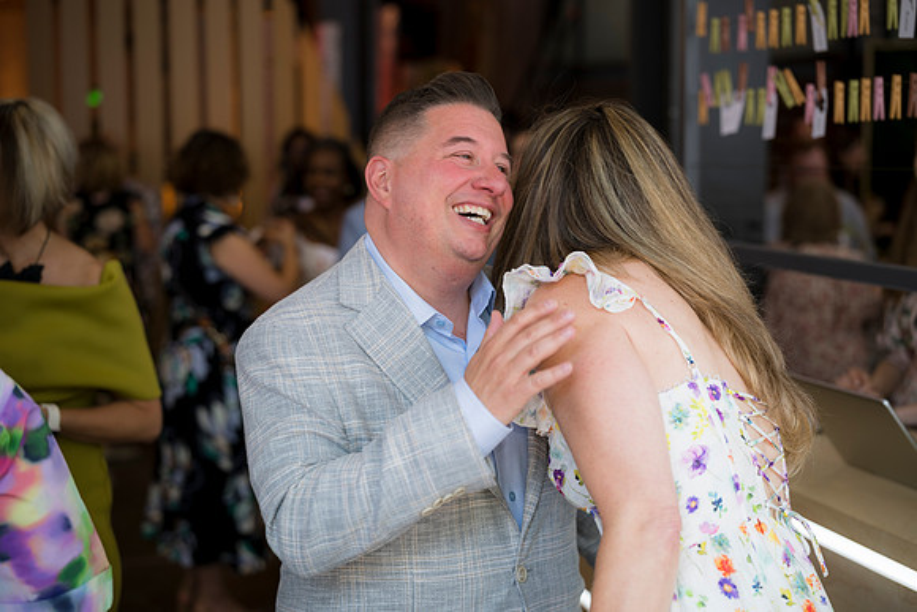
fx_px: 1401
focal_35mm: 55
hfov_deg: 36.2
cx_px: 458
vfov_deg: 24.6
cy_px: 306
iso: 220
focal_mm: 55
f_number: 2.2
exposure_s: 1/160
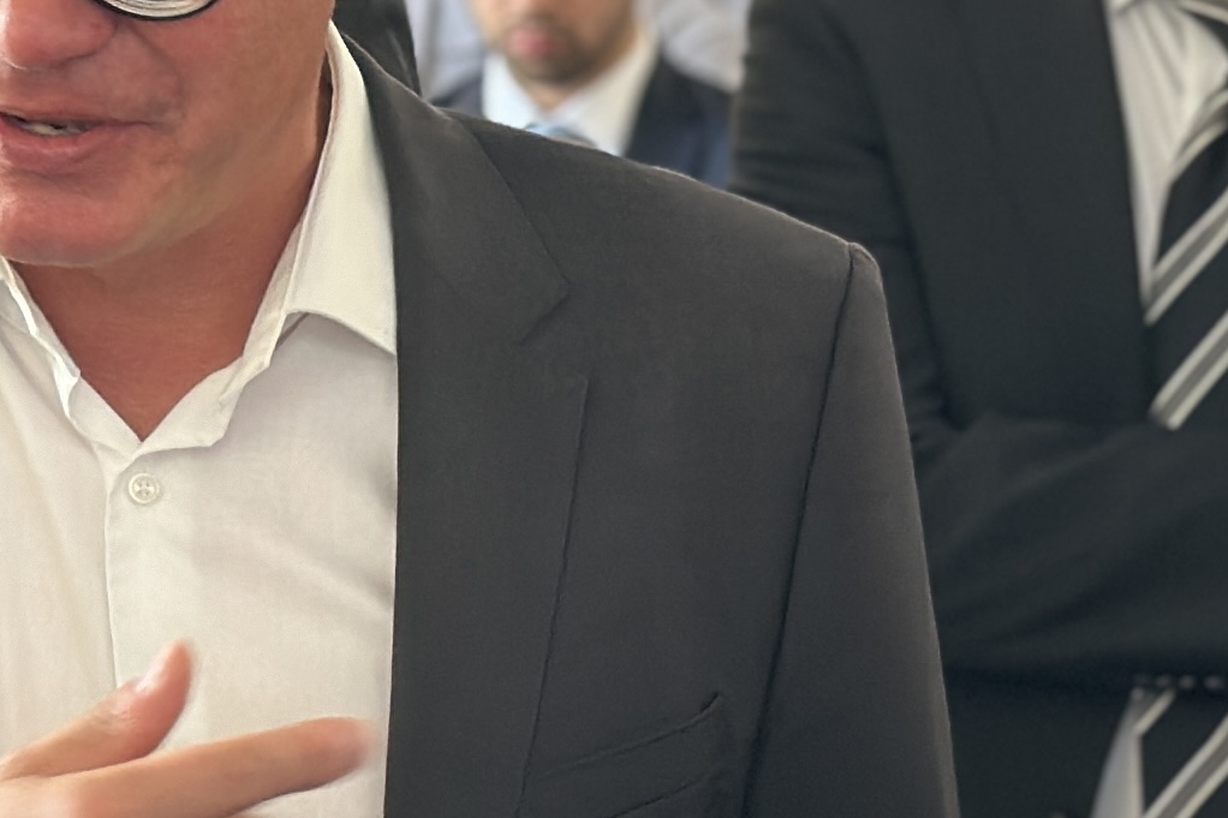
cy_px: 567
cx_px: 213
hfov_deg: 10.4
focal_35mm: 197
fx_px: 6718
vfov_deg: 7.0
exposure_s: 1/66
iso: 125
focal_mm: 6.86
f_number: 1.78
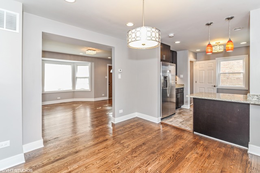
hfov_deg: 96.7
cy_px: 86
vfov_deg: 73.8
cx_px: 130
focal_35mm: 16
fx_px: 116
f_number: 8
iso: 200
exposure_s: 1/20
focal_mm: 16
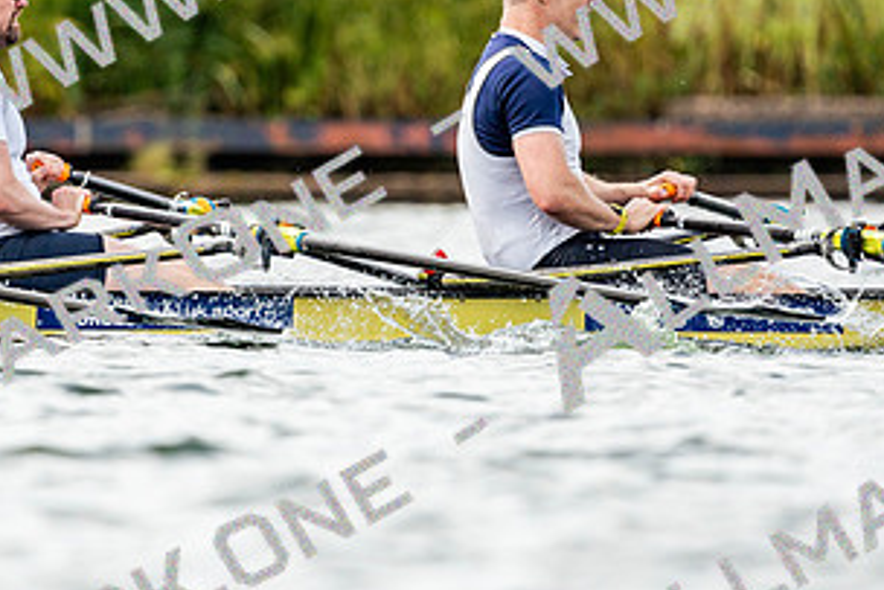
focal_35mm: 1145
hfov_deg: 1.8
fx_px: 28128
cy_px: 138
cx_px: 300
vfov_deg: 1.2
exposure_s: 1/2000
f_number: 6.3
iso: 640
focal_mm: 600
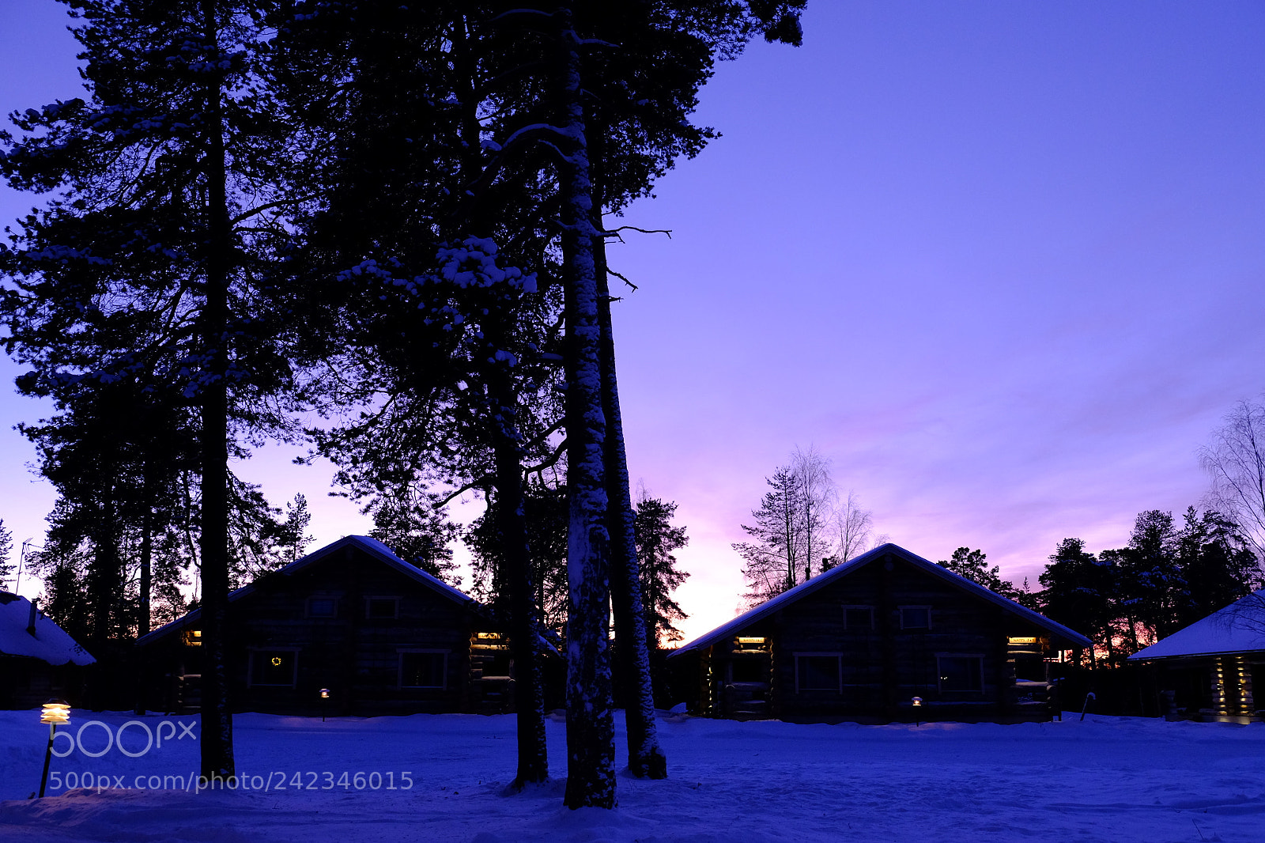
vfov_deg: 41.1
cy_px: 422
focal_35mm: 32
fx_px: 1124
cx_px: 632
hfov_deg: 58.7
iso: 800
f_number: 3.2
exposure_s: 1/50
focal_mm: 21.4
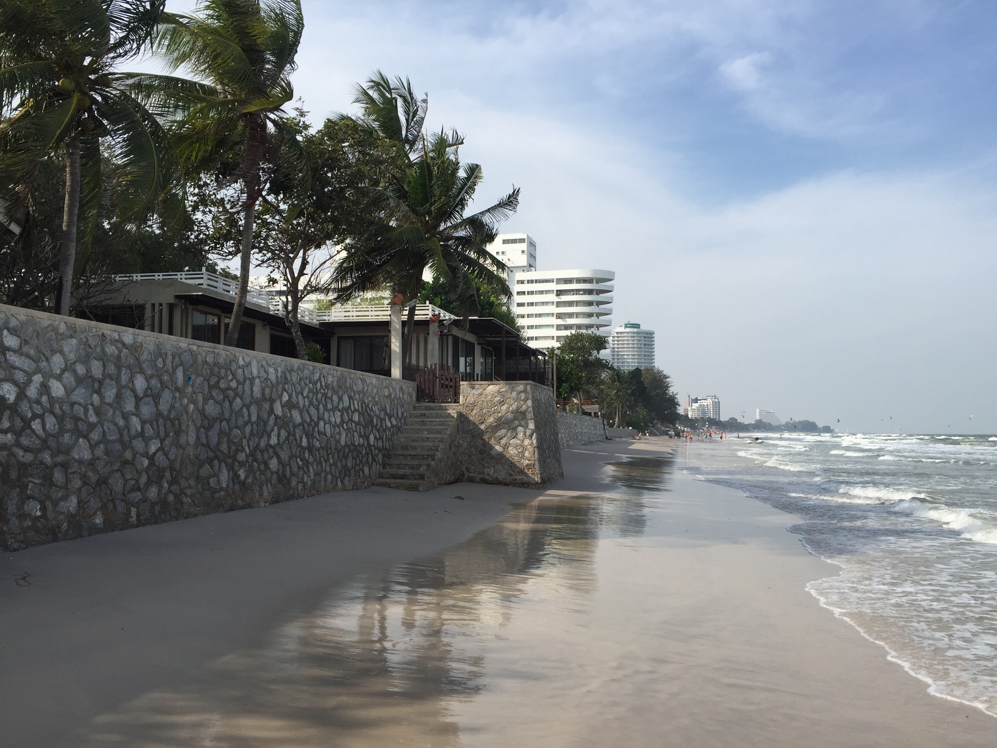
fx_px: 835
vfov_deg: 48.2
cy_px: 374
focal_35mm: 29
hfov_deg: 61.7
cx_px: 498
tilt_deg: +4.7
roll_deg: +0.8
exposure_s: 1/1980
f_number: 2.2
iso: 32
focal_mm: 4.15
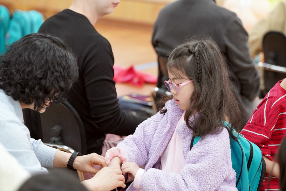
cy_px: 96
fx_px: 1335
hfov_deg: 12.2
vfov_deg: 8.2
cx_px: 143
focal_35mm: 168
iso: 6400
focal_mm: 168
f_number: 4
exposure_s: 1/200
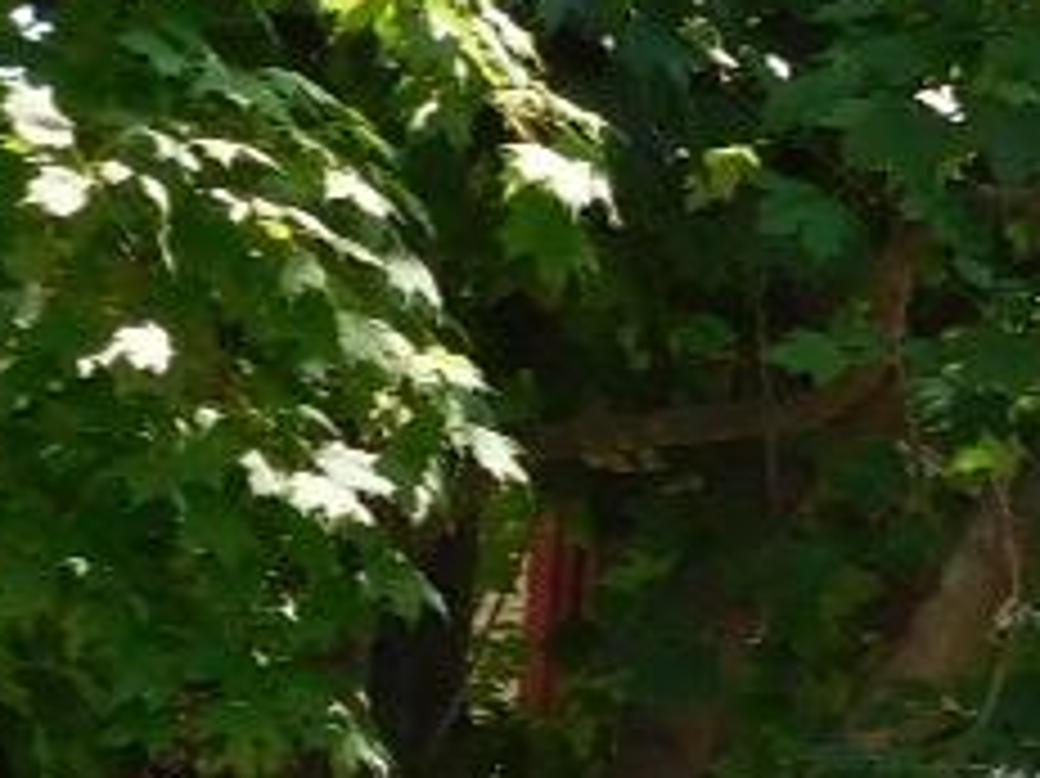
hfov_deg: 8.4
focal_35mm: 218
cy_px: 1718
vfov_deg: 6.5
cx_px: 2454
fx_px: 6546
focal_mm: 6.2
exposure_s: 1/250
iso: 125
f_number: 3.8
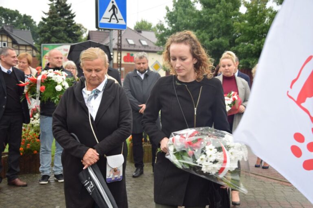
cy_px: 104
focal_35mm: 52
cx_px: 156
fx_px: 456
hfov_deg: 37.9
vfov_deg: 25.8
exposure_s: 1/100
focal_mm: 35
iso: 400
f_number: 5
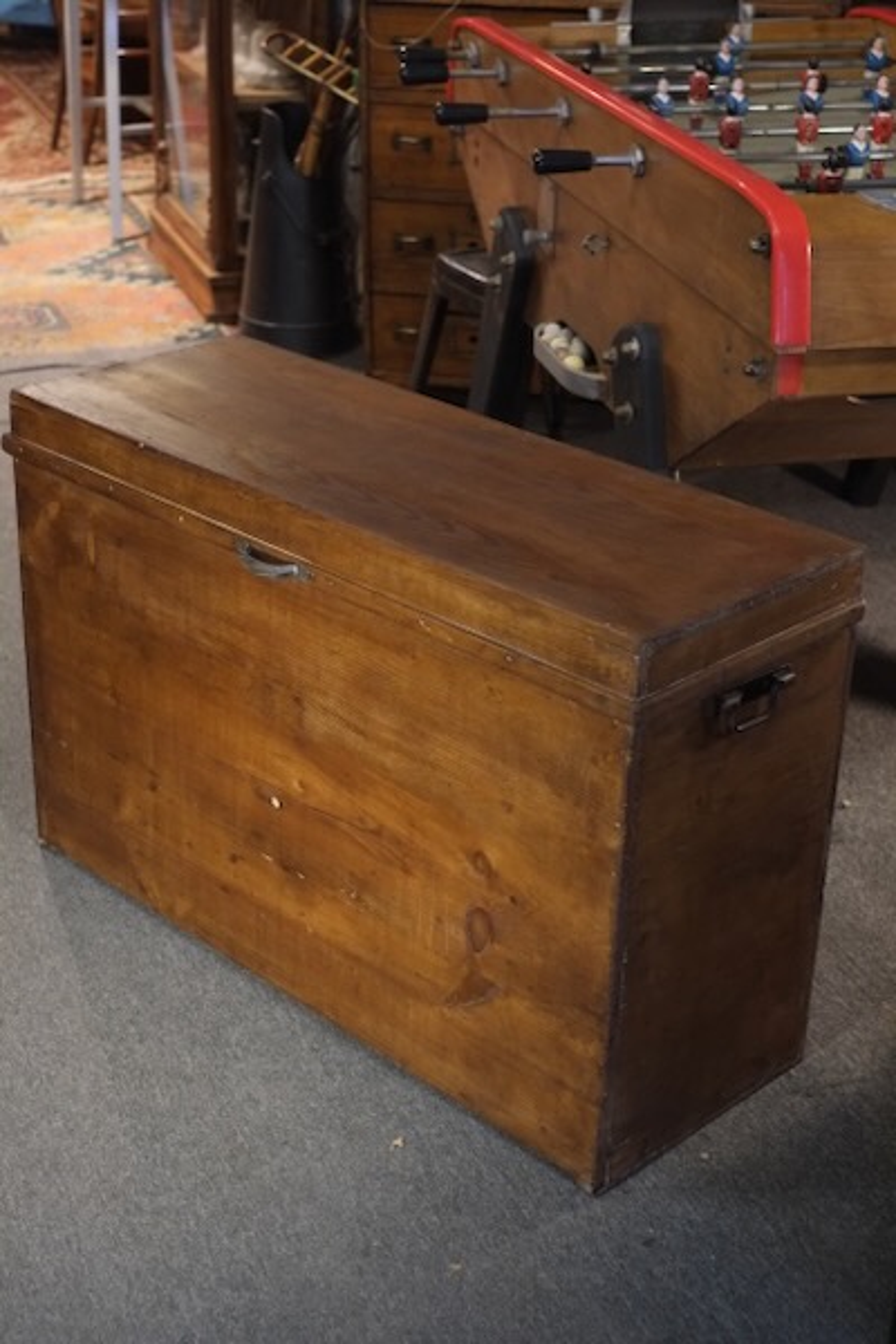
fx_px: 1979
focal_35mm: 53
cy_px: 672
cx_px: 448
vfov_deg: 37.5
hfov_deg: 25.5
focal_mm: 35
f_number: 3.6
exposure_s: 1/125
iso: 3200
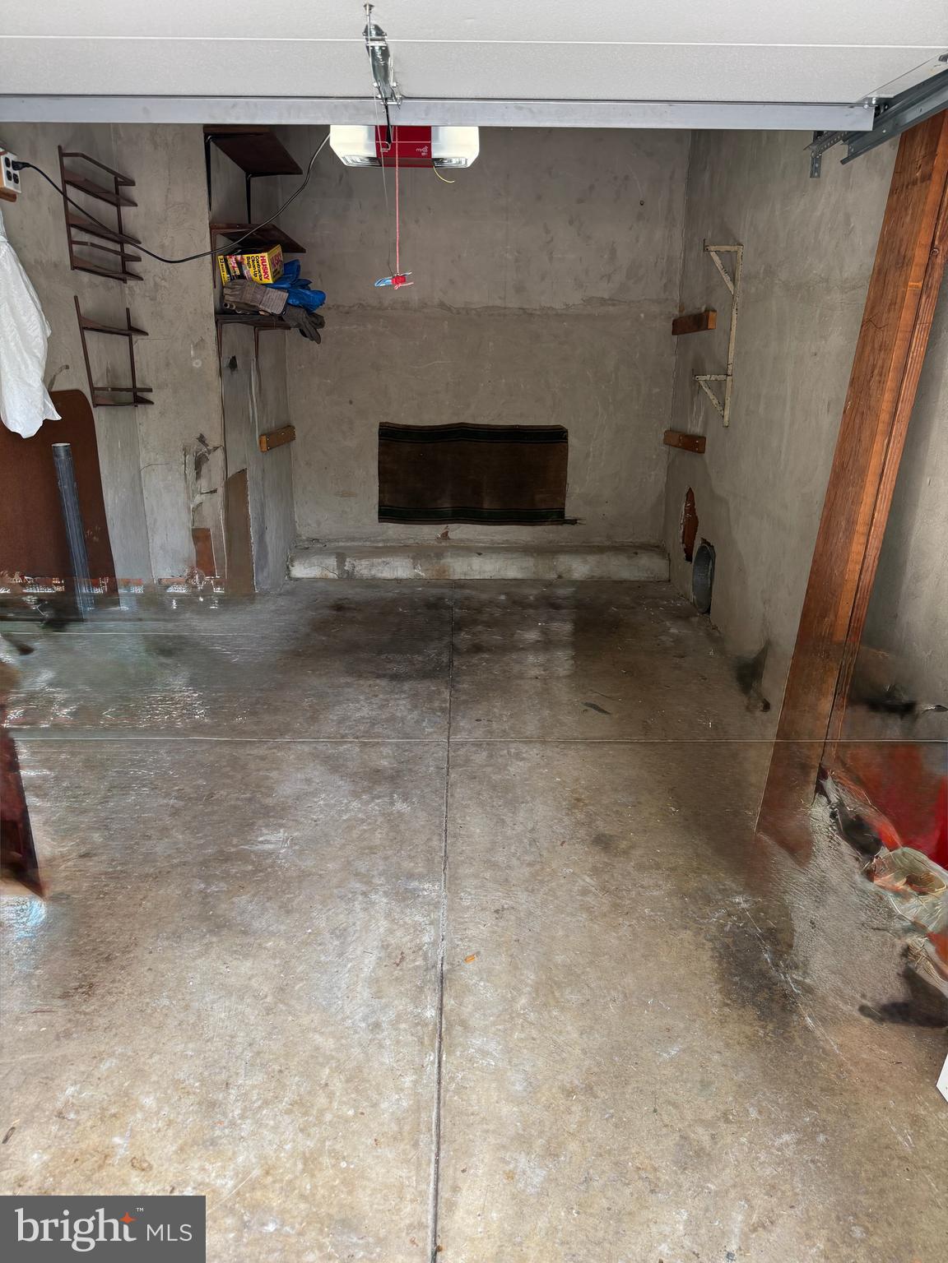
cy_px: 632
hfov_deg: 56.8
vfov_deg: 71.6
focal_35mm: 24
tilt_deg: -16.2
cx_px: 474
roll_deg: -0.6
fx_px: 876
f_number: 1.78
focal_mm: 6.76
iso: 160
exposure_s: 1/232
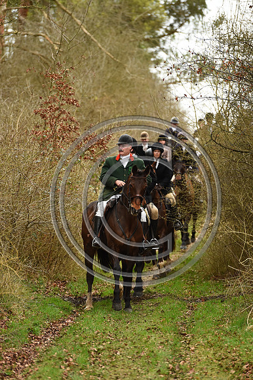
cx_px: 126
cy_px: 190
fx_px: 2111
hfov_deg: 6.9
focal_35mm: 200
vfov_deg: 10.3
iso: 1000
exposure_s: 1/1250
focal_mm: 200
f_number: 4.5
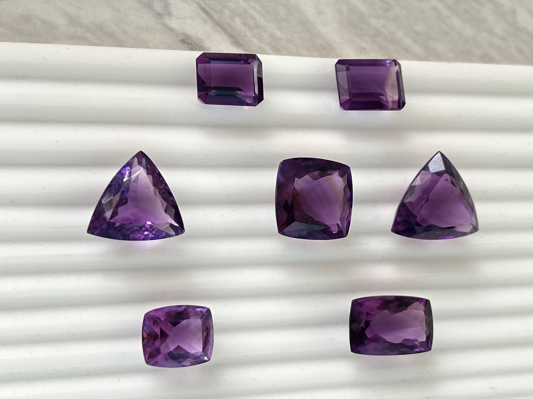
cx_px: 266
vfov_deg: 28.0
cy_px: 200
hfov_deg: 36.8
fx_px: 801
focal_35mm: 52
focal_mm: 5.7
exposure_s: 1/121
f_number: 1.5
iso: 100
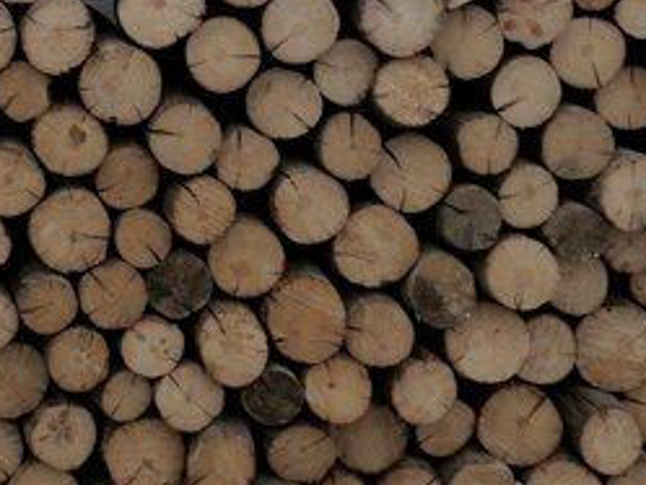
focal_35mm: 77
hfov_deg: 23.0
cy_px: -114
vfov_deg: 18.1
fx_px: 1438
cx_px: -148
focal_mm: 10.9
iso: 200
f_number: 3.2
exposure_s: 1/125
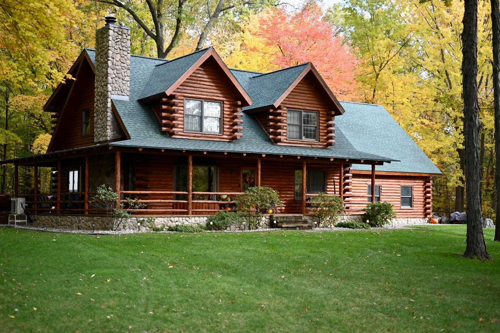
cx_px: 250
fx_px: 694
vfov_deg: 27.0
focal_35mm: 50
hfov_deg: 39.6
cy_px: 166
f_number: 1.8
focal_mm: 50
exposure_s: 1/320
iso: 100
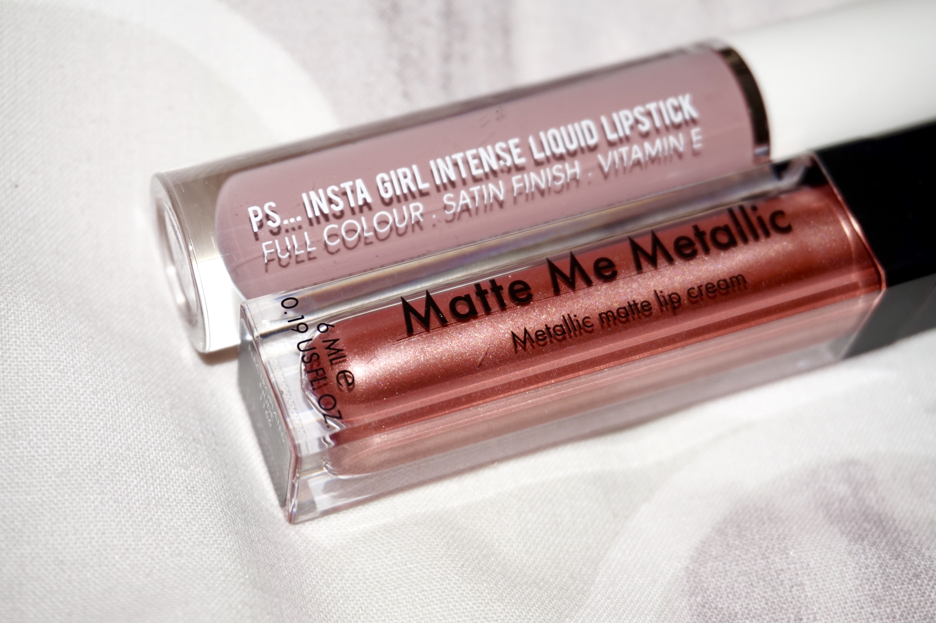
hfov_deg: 32.6
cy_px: 312
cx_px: 468
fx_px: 1598
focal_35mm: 62
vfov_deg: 22.1
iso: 160
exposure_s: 1/60
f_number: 5.6
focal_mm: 41
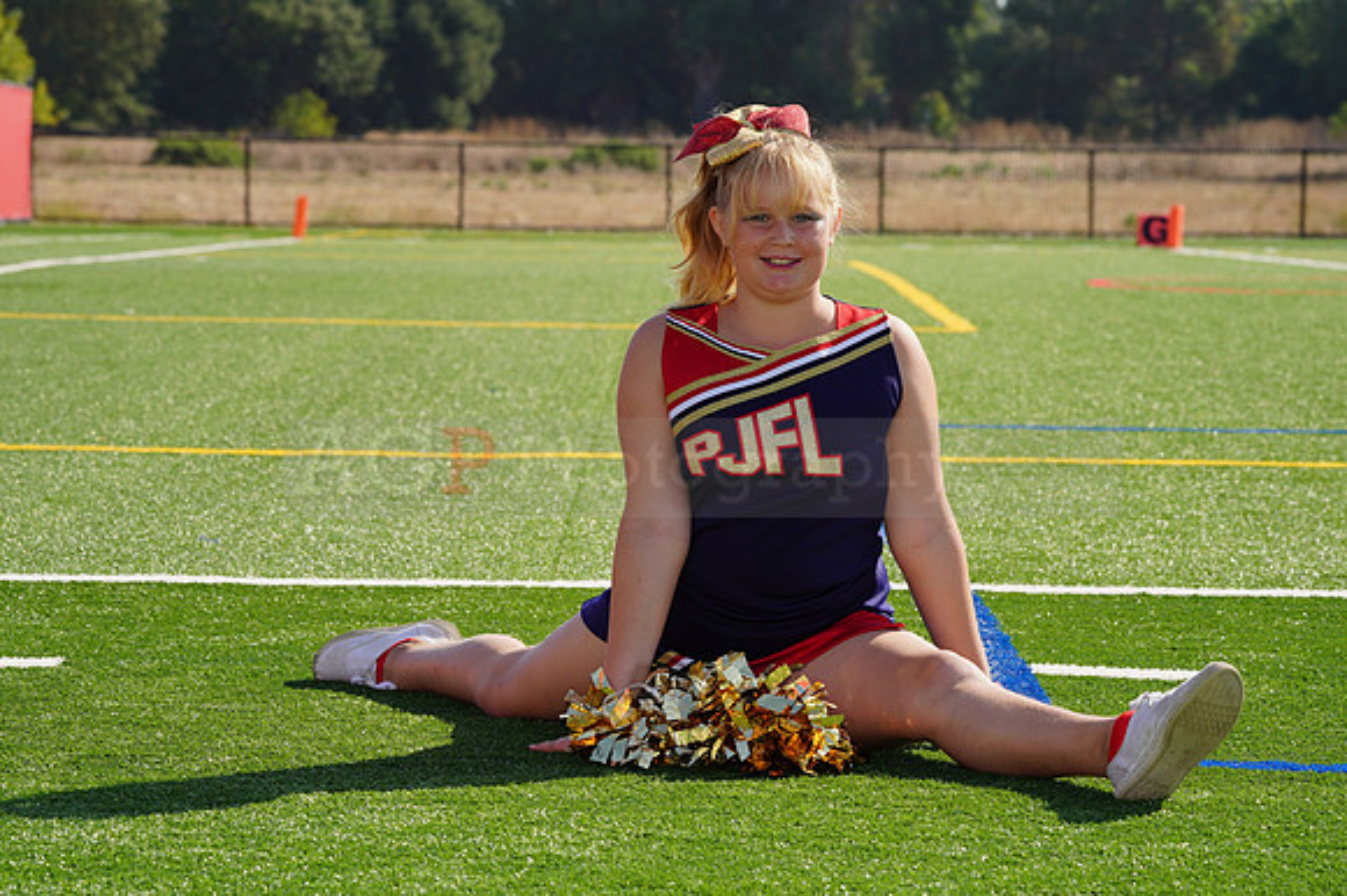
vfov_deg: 9.1
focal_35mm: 150
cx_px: 674
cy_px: 448
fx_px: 5609
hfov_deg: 13.7
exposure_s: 1/160
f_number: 11
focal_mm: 150
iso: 100
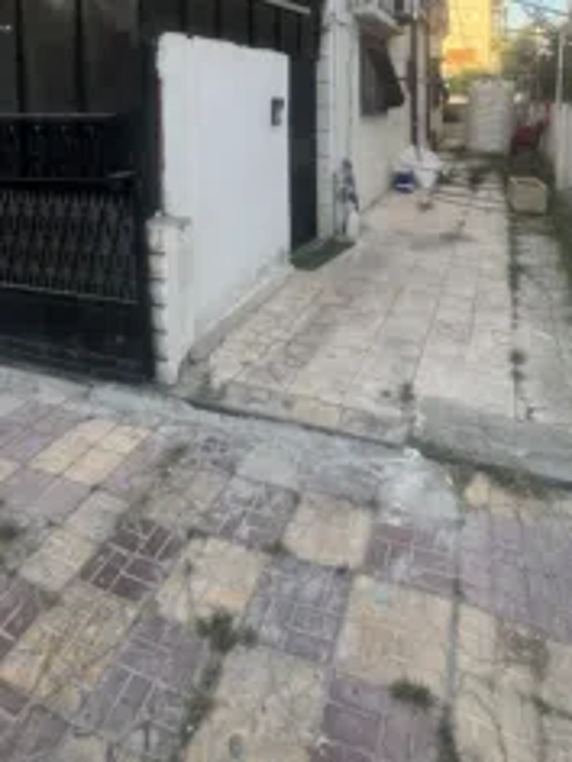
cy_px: 126
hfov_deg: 61.1
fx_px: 485
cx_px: 278
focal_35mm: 22
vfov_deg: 67.3
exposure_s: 1/99
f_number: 1.8
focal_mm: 1.57
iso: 32
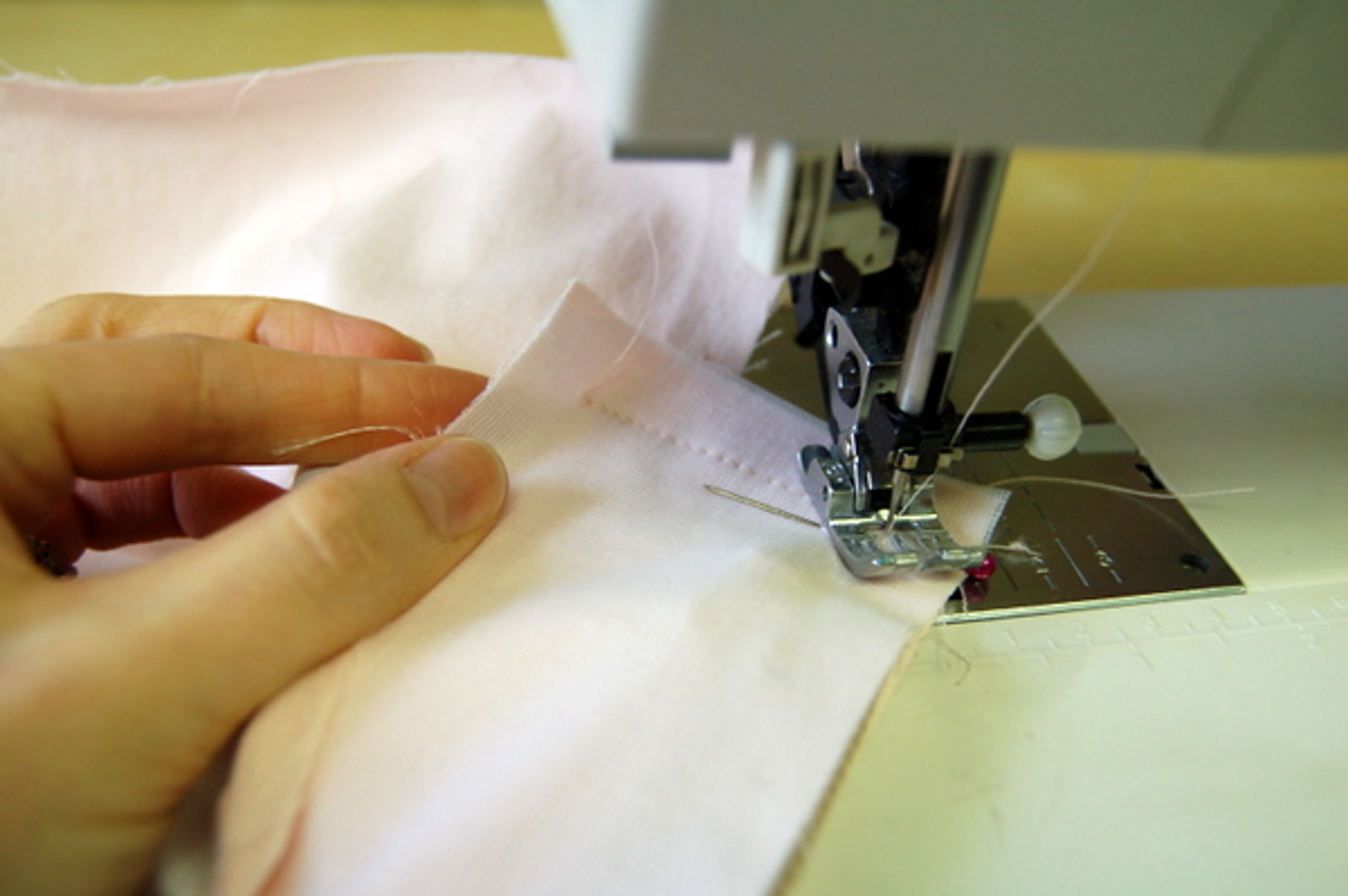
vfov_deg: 36.8
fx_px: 1347
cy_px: 448
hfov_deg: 53.2
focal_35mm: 36
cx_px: 674
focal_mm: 24
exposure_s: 1/60
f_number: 4
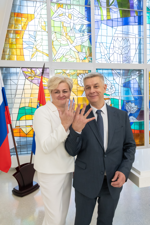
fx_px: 175
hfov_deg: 46.4
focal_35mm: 28
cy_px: 112
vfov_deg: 65.5
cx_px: 75
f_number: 10
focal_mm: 28
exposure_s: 1/100
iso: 2200
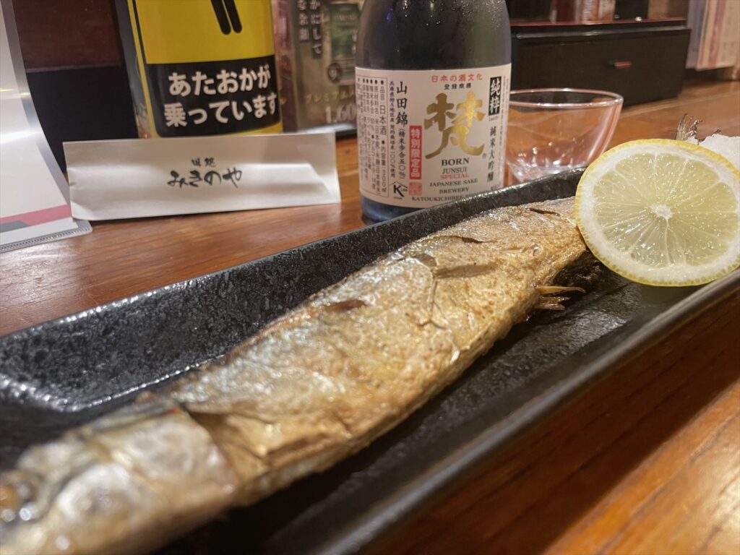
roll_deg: +1.7
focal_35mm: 26
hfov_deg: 67.3
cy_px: 278
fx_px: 556
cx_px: 370
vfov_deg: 53.1
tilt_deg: -23.0
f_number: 1.6
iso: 400
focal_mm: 4.2
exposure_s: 1/40
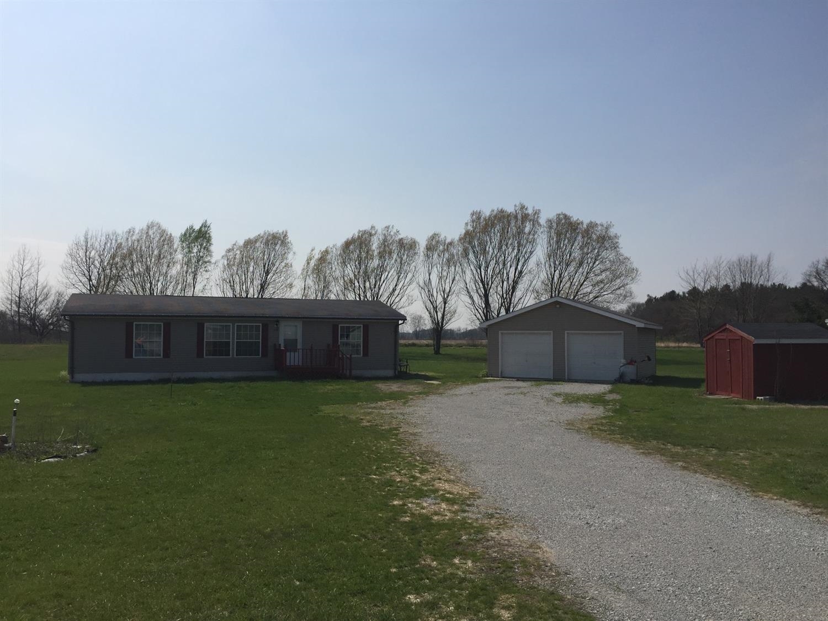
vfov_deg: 48.2
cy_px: 310
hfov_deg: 61.7
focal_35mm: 29
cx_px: 414
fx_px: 693
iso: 32
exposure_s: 1/5650
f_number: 2.2
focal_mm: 4.15
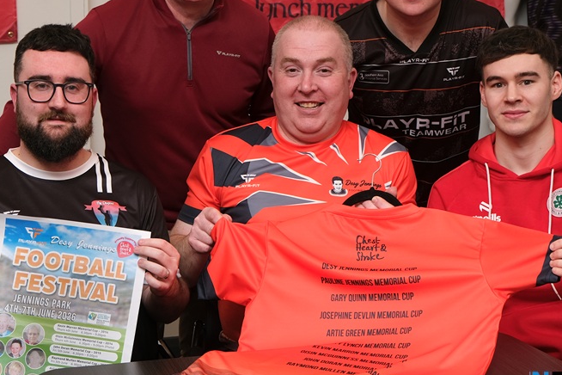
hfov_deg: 31.4
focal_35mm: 64
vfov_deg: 21.2
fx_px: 999
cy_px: 151
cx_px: 281
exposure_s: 1/125
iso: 400
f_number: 4.5
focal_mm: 30.2
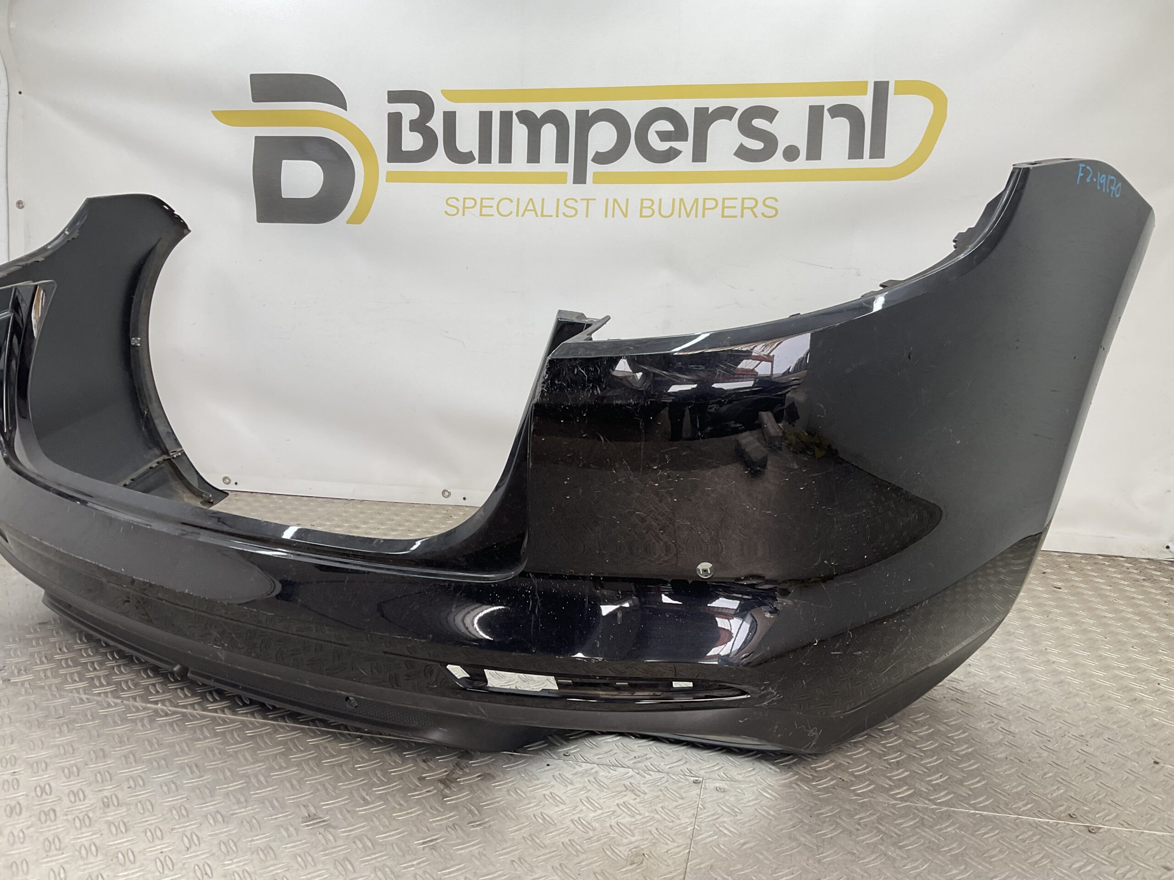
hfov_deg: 61.7
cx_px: 587
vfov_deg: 48.2
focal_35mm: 29
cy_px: 440
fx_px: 984
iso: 20
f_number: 1.8
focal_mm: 3
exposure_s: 1/100
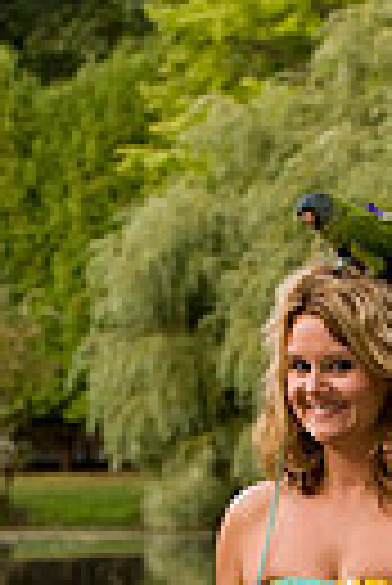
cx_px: 408
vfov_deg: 7.5
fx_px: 4414
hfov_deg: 5.1
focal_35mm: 271
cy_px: 747
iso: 400
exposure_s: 1/200
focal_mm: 78
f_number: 6.3
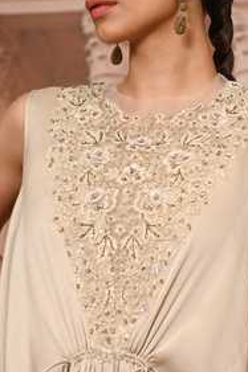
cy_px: 224
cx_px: 105
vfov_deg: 12.9
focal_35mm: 159
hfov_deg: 8.6
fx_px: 1645
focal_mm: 85
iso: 640
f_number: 5.6
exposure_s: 1/160
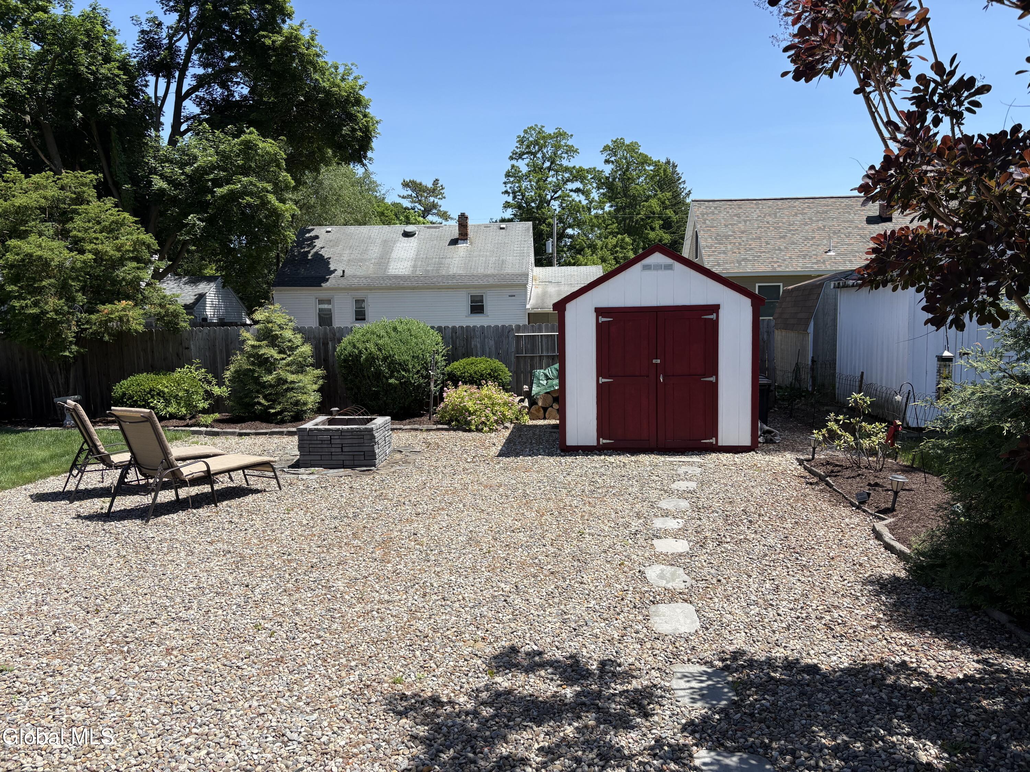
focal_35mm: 26
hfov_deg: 67.3
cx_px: 515
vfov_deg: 53.1
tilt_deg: -5.2
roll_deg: +1.2
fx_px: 774
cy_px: 386
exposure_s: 1/2747
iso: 50
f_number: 1.6
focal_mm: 5.96
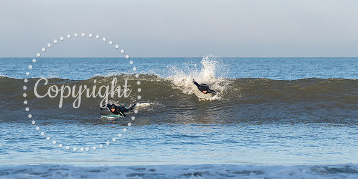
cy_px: 90
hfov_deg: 7.4
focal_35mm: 298
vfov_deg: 3.7
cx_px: 226
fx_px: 2761
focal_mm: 182
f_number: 4
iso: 160
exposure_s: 1/1000
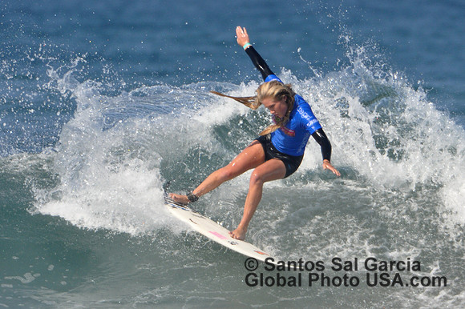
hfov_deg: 2.5
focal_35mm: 825
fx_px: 10650
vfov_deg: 1.7
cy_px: 154
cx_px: 232
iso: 400
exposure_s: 1/1600
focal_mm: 550
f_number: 6.3
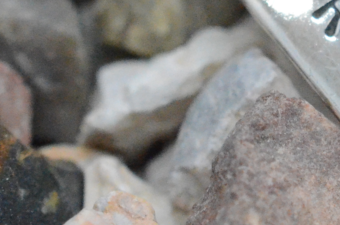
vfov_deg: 5.2
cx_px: 354
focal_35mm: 264
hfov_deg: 7.8
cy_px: -15
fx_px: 2488
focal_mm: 40
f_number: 6.3
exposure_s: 1/3200
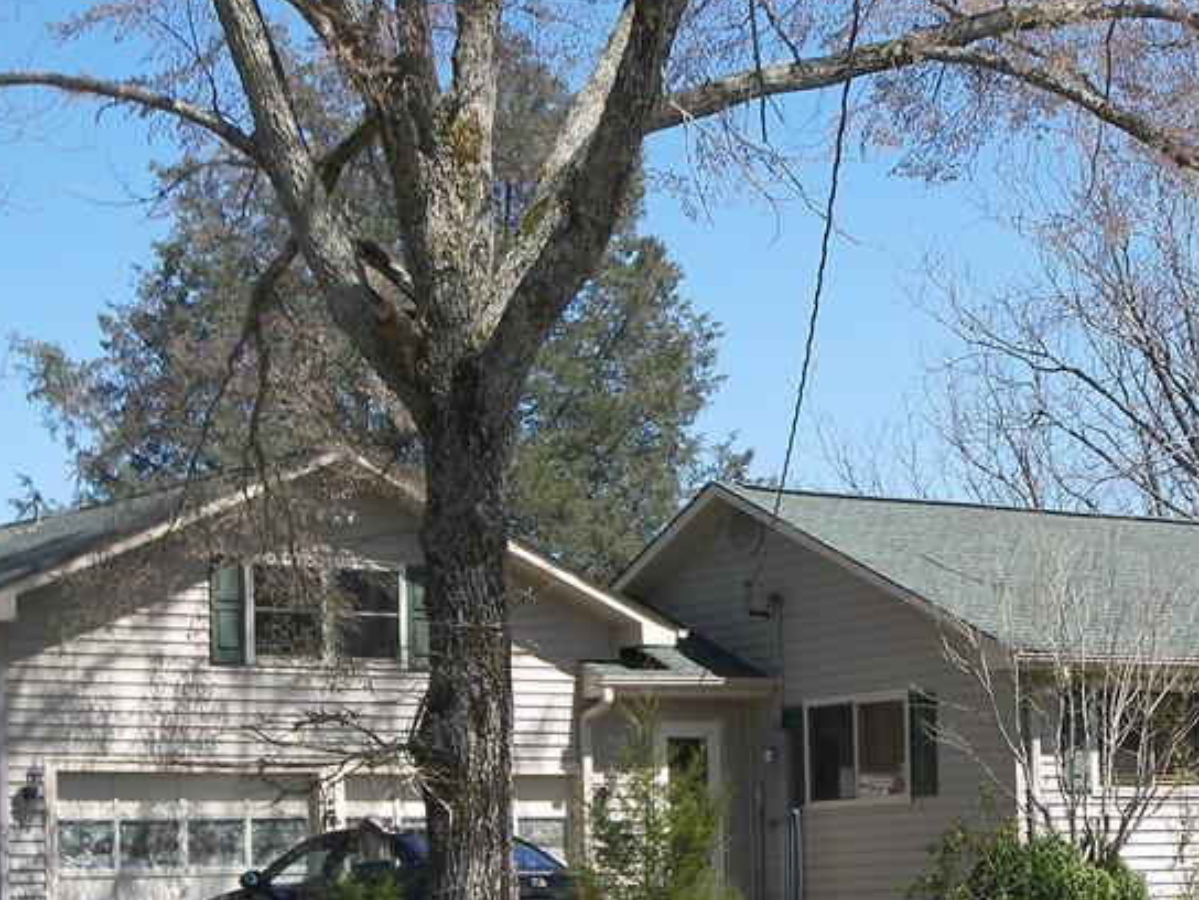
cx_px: 749
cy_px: 693
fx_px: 3325
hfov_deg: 20.4
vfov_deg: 15.3
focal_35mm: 96
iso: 50
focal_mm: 10.7
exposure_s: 1/400
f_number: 3.6
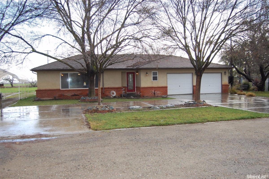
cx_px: 134
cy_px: 90
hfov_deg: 55.1
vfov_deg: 38.3
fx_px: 258
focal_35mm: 34
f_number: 4.5
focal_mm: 23
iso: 400
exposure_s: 1/500
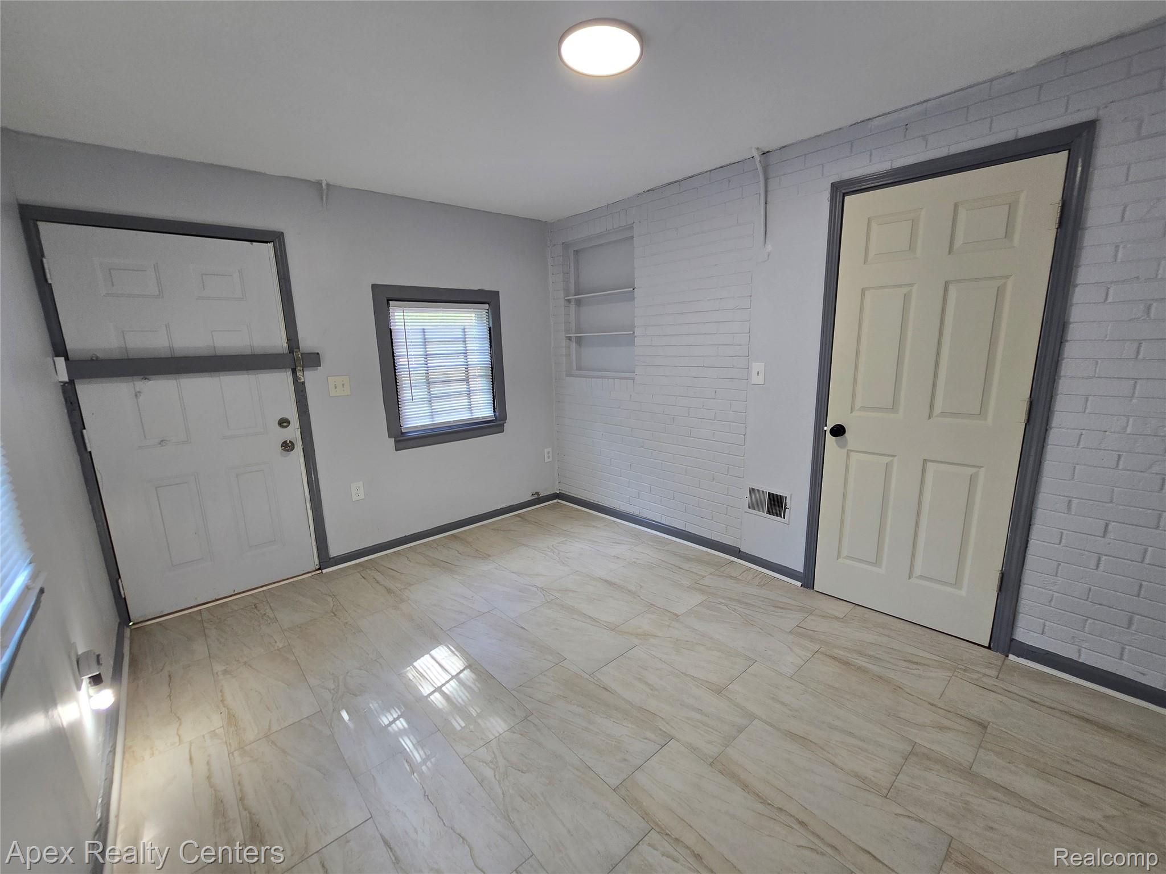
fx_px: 438
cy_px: 437
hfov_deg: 106.2
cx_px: 583
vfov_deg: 89.9
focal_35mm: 13
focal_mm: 2.2
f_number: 2.2
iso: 64
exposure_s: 1/60
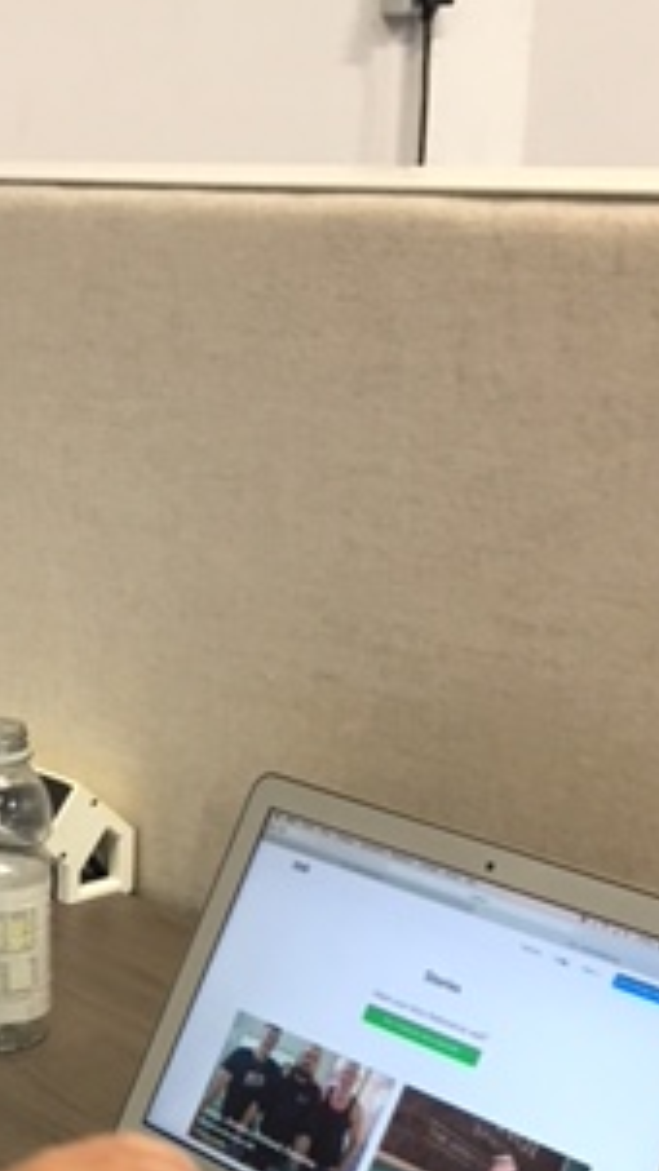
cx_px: -109
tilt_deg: -25.1
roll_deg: +4.2
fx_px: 2080
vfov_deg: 29.8
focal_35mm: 67
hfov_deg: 17.3
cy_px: 1109
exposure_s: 1/17
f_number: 2.2
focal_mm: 4.15
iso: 80
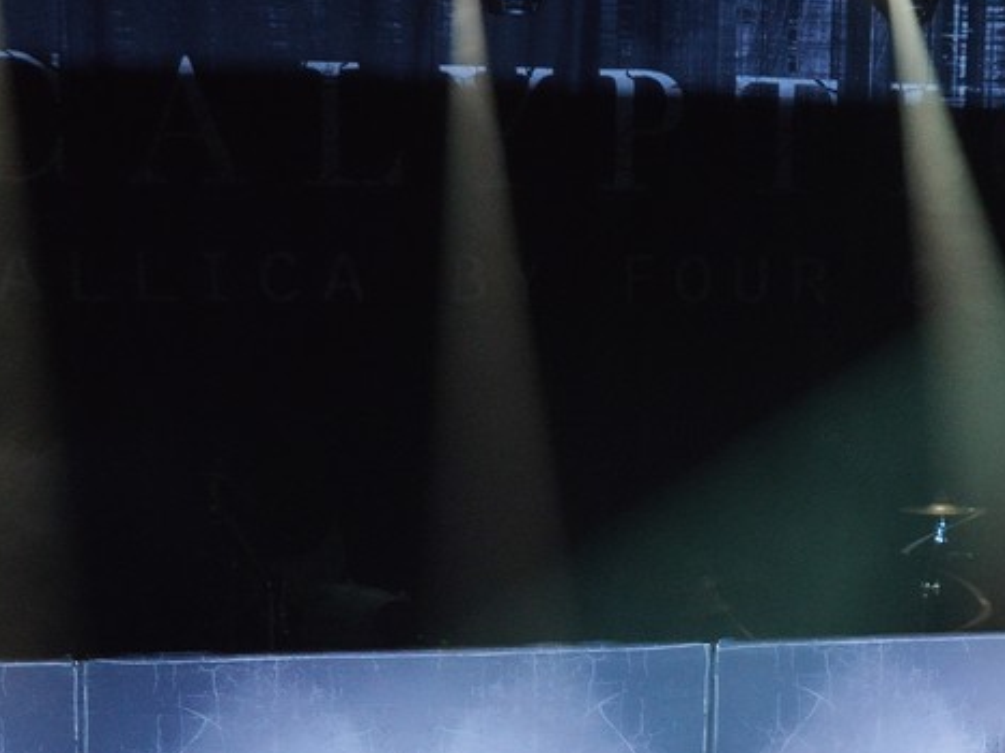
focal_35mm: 85
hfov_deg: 22.4
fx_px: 2467
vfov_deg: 16.4
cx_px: 945
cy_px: 992
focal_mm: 6.22
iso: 997
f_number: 2.2
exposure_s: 1/33
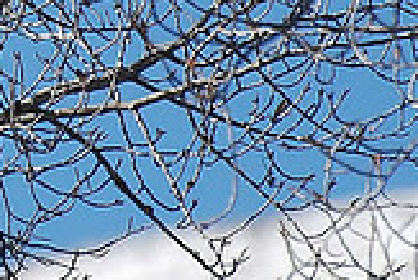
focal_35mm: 1599
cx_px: -292
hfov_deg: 1.3
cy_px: 41
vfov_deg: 0.9
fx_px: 18582
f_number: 5.6
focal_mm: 300
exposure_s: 1/1600
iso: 400
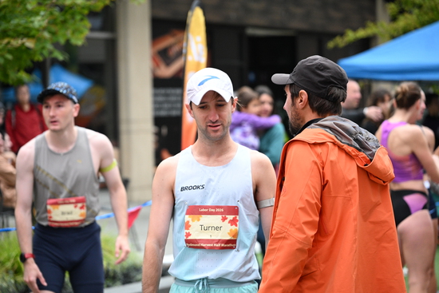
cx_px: 220
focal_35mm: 120
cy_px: 146
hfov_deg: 17.1
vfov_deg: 11.4
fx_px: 1464
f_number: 4
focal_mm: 120
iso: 2500
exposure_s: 1/640
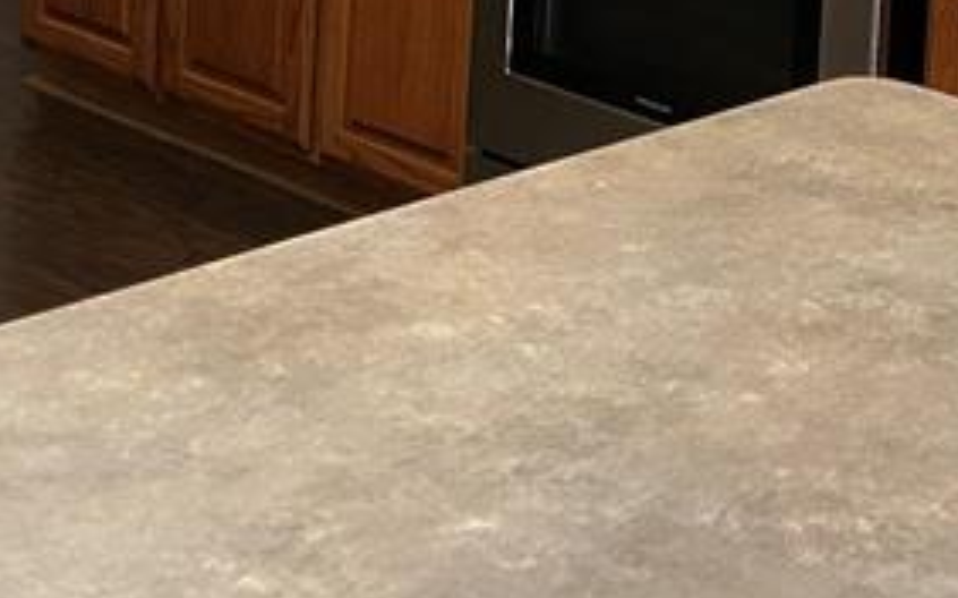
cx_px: 673
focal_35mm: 100
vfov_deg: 12.2
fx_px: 2610
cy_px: -398
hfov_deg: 20.7
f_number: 1.5
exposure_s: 1/60
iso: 400
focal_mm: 5.7
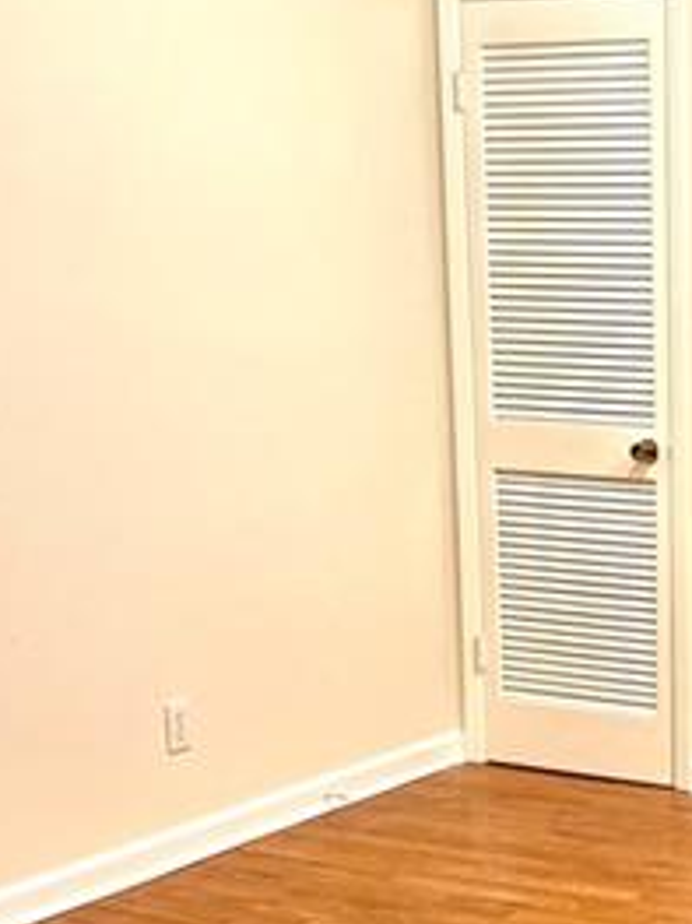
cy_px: 685
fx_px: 2027
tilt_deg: -11.6
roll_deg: -0.6
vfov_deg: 25.4
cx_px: 825
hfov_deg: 18.4
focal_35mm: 76
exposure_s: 1/60
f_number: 1.6
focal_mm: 5.1
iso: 125
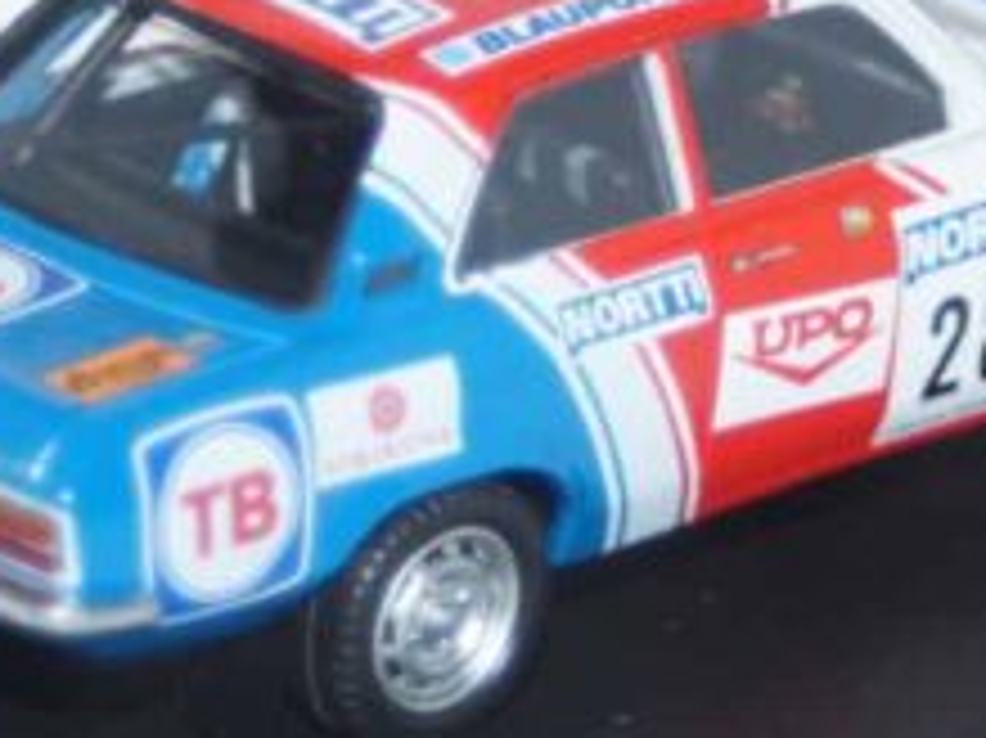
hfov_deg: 6.3
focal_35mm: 316
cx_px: 495
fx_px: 8996
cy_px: 315
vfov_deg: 4.7
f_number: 5.6
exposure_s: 1/160
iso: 500
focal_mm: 80
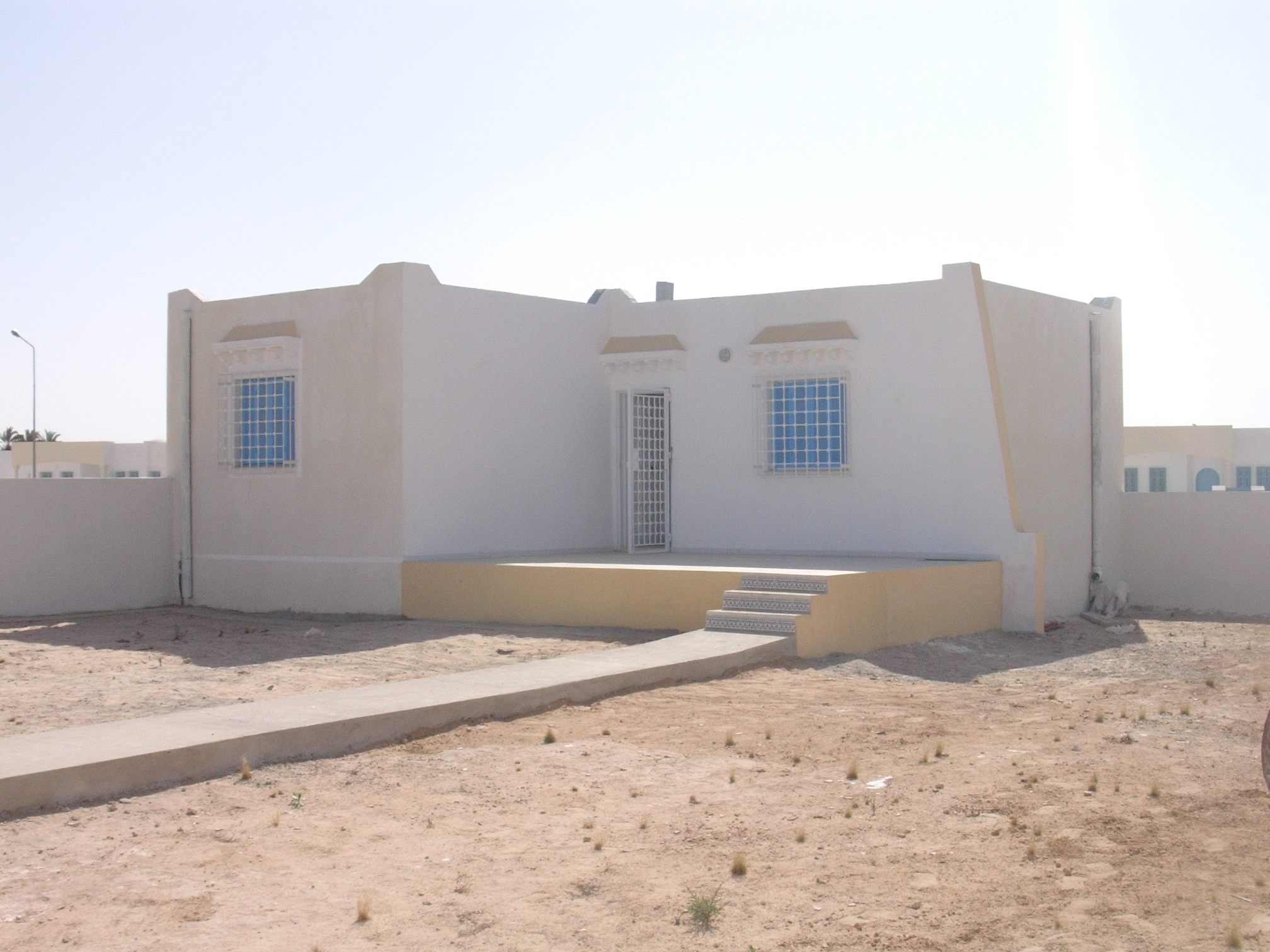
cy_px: 476
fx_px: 1651
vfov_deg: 32.2
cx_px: 635
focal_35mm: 45
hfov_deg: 42.1
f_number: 5.8
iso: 70
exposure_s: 1/456
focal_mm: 6.7
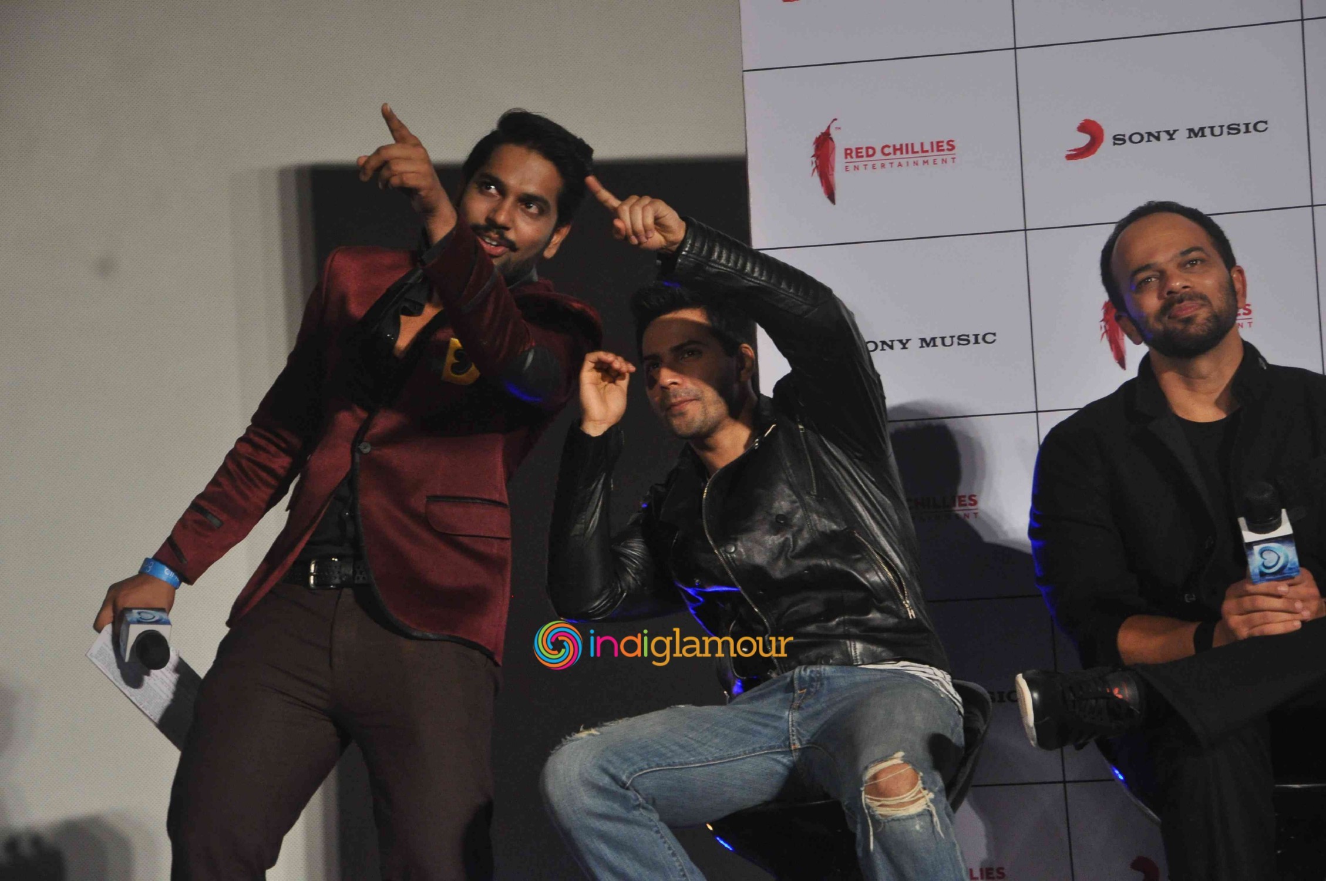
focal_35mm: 128
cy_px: 440
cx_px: 663
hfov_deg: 16.1
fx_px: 4691
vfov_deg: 10.7
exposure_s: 1/80
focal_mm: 85
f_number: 8
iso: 1250
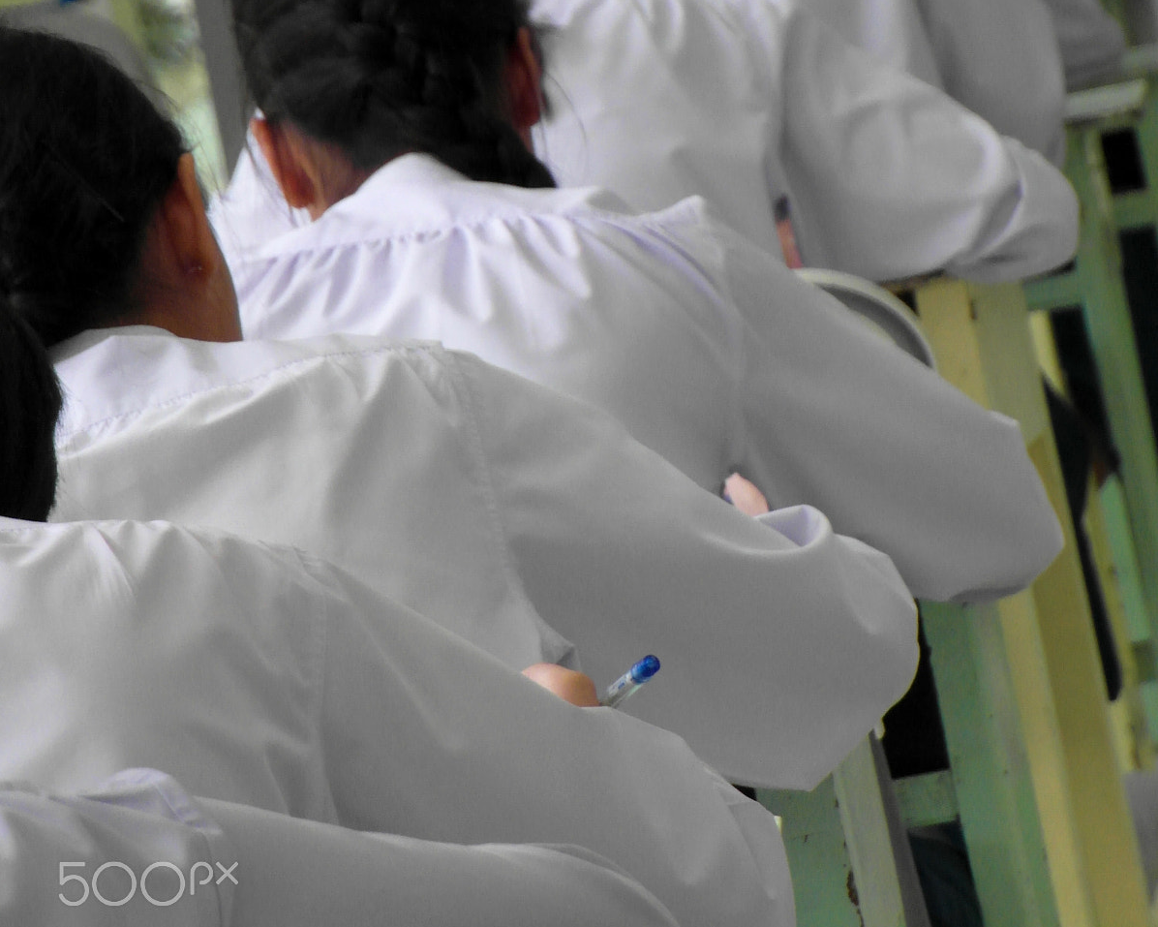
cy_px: 236
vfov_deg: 2.7
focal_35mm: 564
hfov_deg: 3.4
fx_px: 19331
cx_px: 579
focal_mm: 73
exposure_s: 1/90
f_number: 5.8
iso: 480
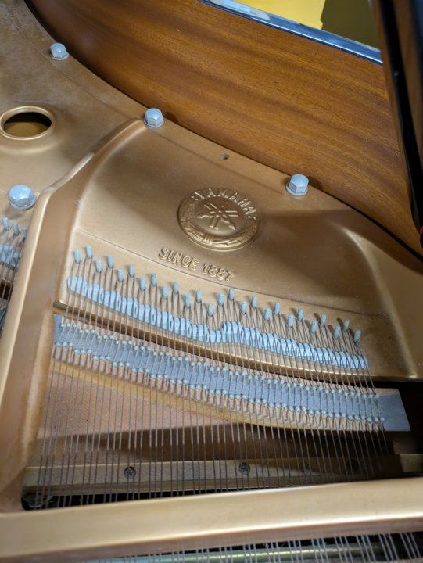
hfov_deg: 54.9
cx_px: 212
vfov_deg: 69.4
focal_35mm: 25
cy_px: 282
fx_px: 407
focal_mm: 5.43
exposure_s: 1/60
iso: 686
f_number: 1.89
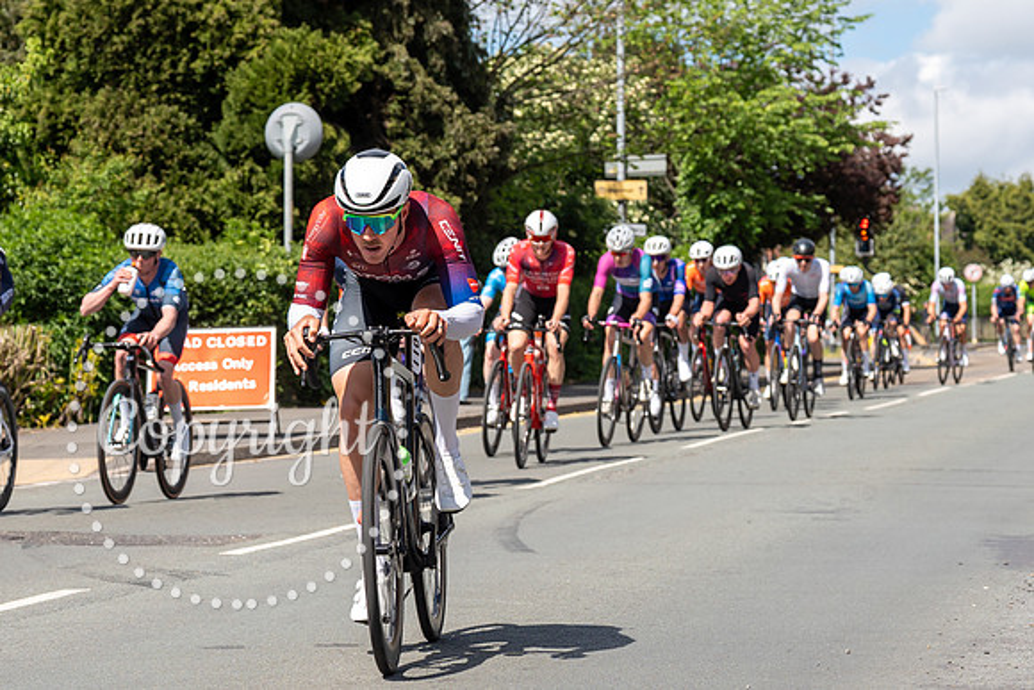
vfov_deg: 10.6
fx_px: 3715
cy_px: 374
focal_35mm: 129
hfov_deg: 15.8
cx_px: 380
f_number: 5.6
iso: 250
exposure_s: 1/1000
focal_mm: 70
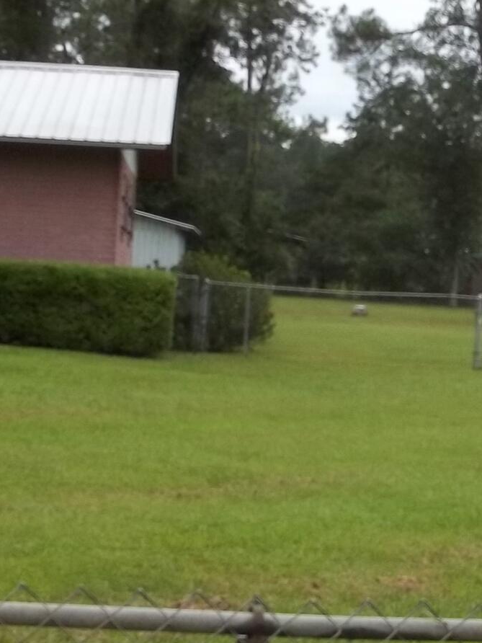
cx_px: 480
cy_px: 314
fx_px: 2061
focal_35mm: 111
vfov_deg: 17.7
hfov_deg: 13.2
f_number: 3.3
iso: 64
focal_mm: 5.9
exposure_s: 1/500
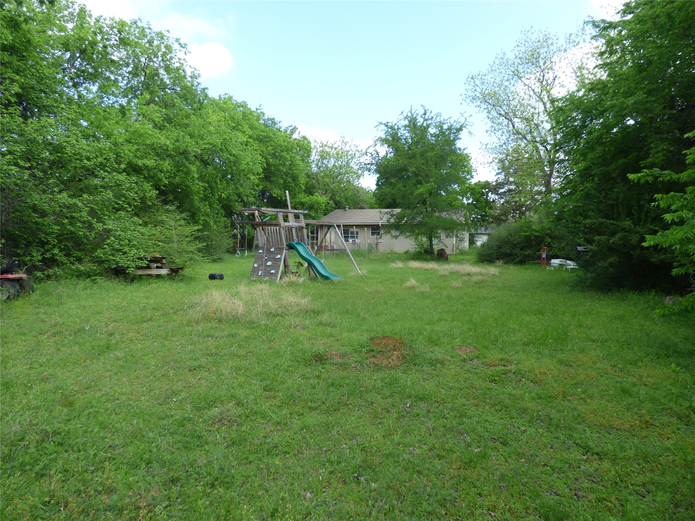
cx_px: 348
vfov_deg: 66.0
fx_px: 402
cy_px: 260
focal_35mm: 20
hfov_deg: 81.7
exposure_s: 1/400
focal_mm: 3.59
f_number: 2.8
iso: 100
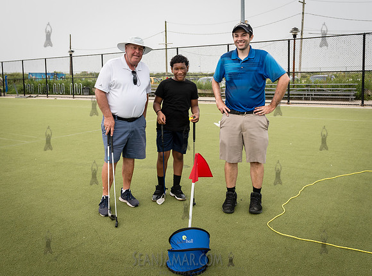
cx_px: 165
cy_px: 106
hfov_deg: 57.0
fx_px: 342
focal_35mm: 32
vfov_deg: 43.6
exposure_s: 1/1000
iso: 200
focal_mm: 24
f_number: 5
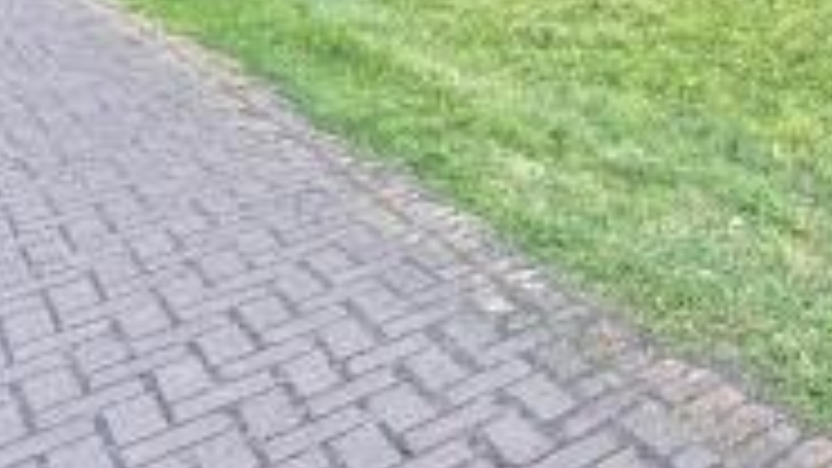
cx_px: 974
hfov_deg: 35.0
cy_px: -268
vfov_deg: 20.6
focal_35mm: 48
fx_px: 1059
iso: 64
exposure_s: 1/244
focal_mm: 2.22
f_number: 2.2
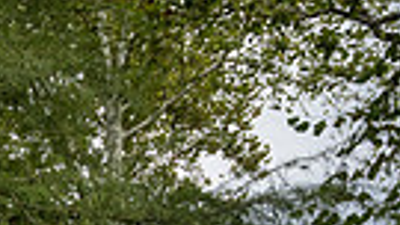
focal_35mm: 108
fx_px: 1146
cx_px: -314
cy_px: 537
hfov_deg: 16.6
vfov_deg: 9.9
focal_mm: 24
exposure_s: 1/1000
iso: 500
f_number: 4
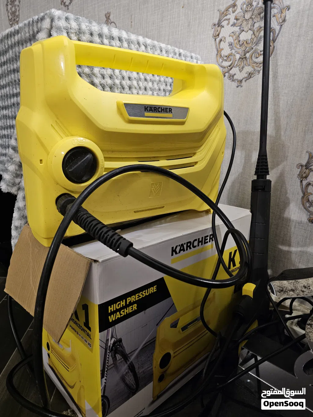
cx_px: 156
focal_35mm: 23
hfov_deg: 58.9
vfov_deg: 73.9
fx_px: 277
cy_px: 208
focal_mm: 6.3
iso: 800
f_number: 1.7
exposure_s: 1/25
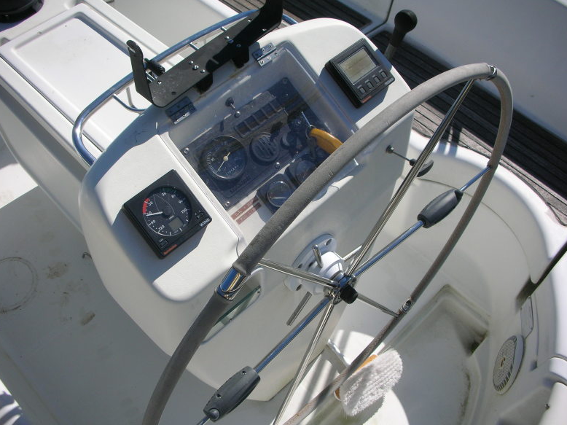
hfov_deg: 51.4
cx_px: 282
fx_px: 589
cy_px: 218
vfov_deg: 39.6
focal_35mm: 36
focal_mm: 5.8
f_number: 8.5
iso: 50
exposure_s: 1/161
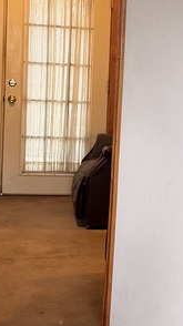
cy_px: 136
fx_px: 830
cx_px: 256
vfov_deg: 22.2
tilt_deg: -6.7
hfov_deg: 12.1
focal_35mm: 96
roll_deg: -3.3
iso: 200
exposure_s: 1/60
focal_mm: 6.76
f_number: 1.78
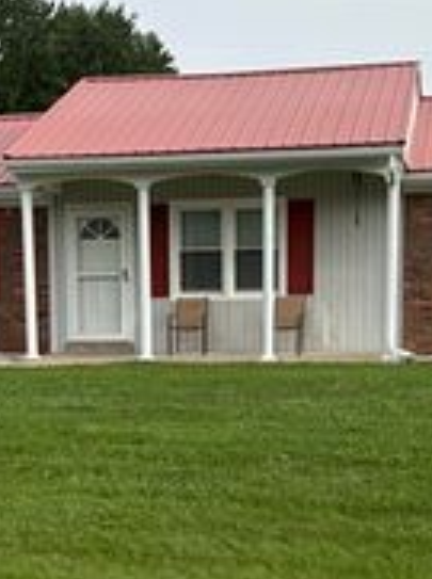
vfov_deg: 20.2
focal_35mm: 96
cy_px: 497
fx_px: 1603
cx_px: 115
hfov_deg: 15.3
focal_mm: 5.96
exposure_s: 1/1706
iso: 50
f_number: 1.6
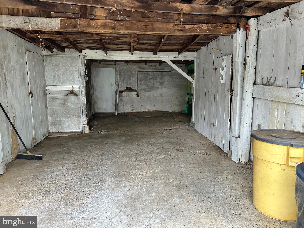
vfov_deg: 53.1
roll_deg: -0.2
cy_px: 114
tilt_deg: -11.0
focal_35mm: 26
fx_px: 228
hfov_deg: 67.3
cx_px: 152
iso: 64
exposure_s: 1/121
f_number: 1.5
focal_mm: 5.7
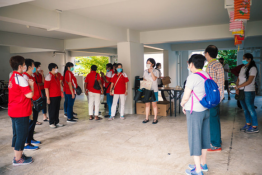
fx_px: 235
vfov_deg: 40.9
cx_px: 131
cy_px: 88
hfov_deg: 58.3
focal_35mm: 32
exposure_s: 1/125
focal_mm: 15
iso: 250
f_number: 1.7
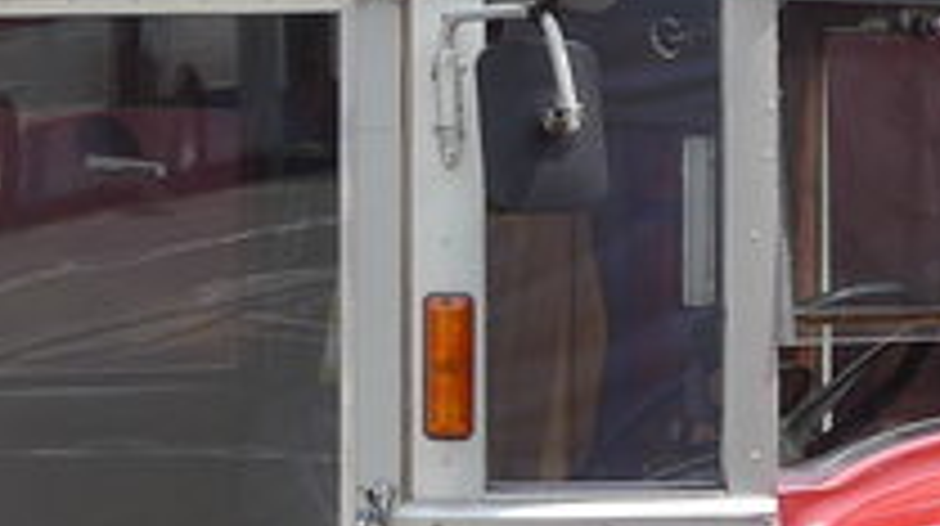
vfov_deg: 3.9
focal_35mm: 307
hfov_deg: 7.0
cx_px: 247
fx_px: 7643
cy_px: 270
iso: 80
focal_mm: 10.1
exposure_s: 1/1000
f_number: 3.2
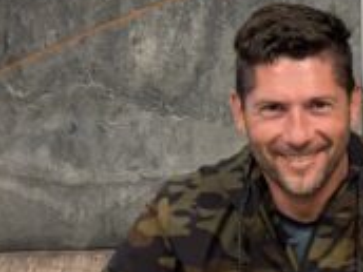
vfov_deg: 9.6
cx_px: 568
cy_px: 70
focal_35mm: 155
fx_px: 1625
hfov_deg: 12.1
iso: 320
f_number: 1.6
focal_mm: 5.96
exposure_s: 1/60
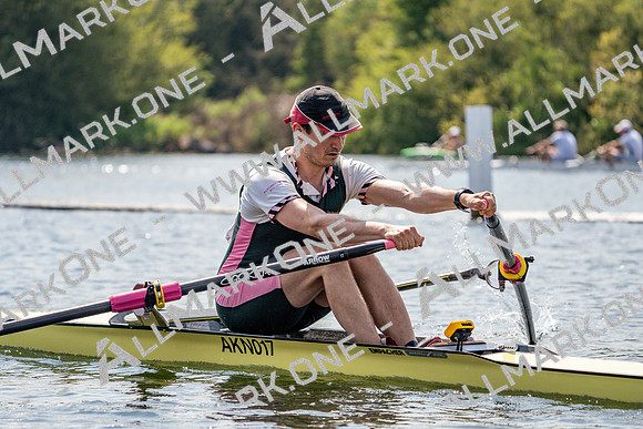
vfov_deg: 6.9
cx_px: 322
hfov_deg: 10.3
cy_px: 214
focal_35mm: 200
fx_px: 3573
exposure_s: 1/1600
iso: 200
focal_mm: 200
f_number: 5.6
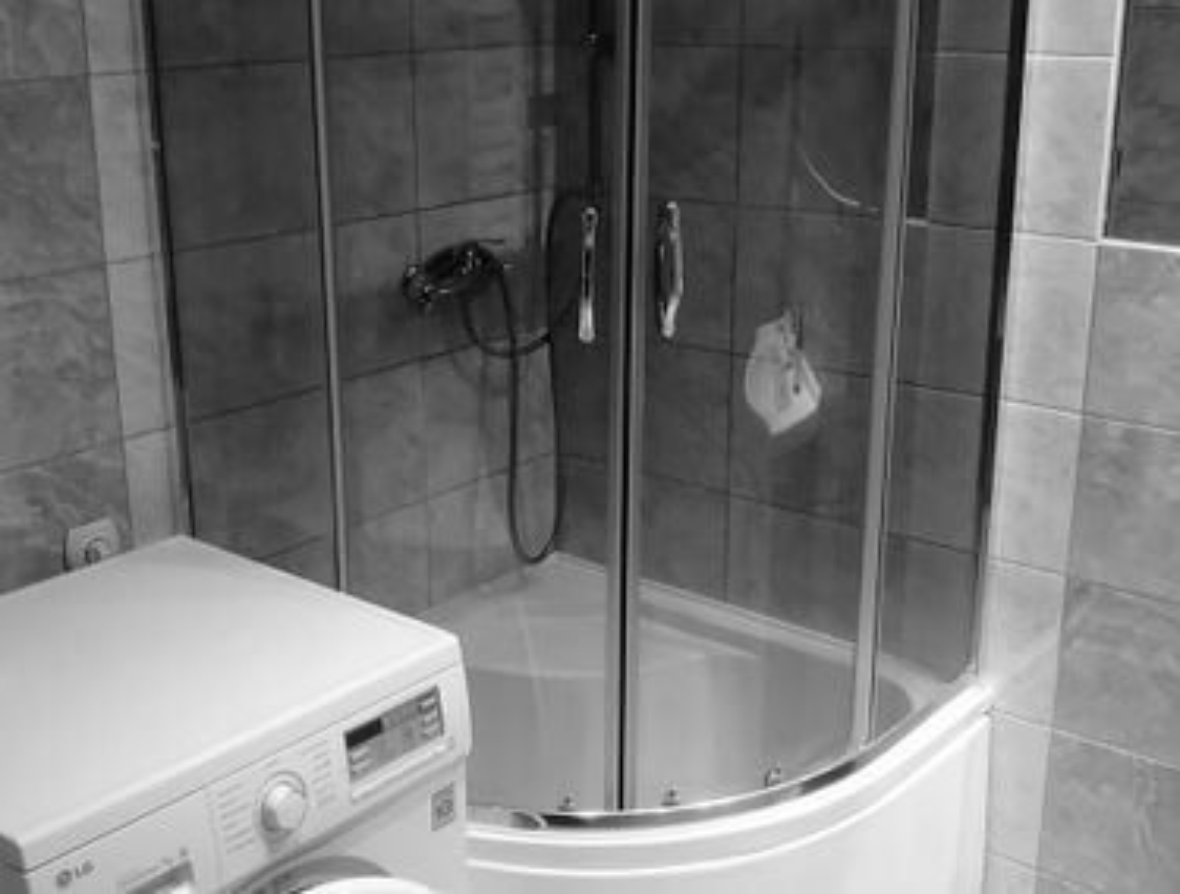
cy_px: 447
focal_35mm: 27
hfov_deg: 65.1
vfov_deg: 51.6
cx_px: 590
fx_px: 924
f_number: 1.8
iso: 125
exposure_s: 1/33.3
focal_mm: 3.62
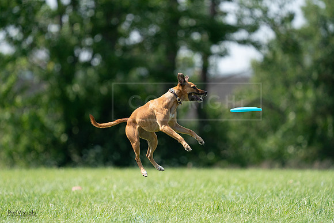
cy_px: 112
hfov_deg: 5.0
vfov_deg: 3.3
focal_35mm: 411
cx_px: 167
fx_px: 3814
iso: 1600
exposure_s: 1/4000
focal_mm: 411
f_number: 6.3
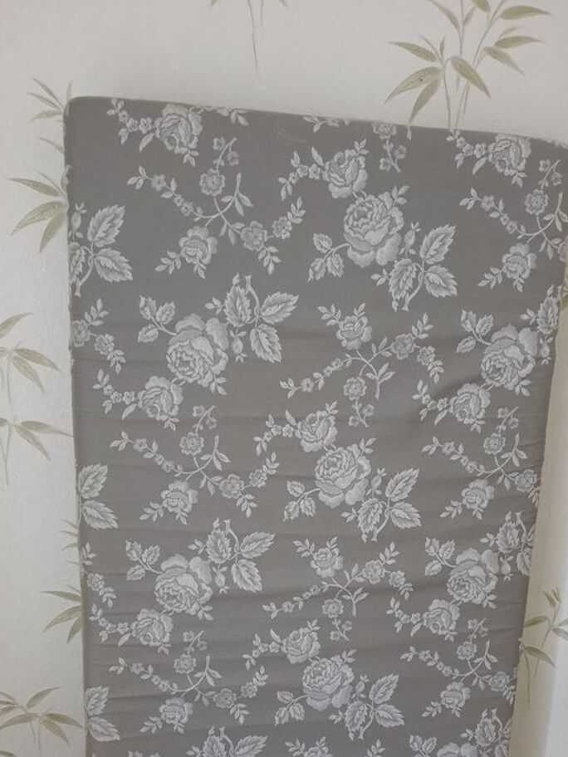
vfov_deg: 47.5
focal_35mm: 38
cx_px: 322
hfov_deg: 37.7
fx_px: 831
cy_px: 547
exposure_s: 1/14
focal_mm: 4.3
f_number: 1.5
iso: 250
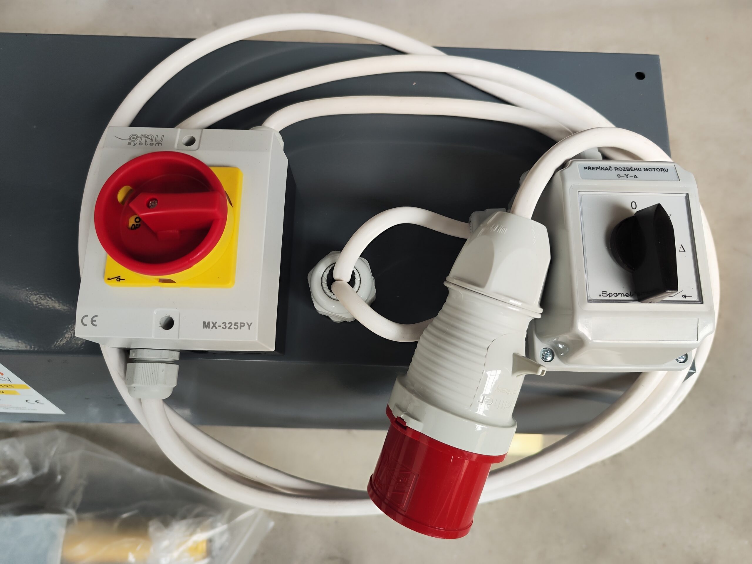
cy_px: 282
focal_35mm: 23
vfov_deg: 58.9
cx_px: 376
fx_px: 500
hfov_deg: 73.9
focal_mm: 7.01
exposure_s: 1/100
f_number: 1.69
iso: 339
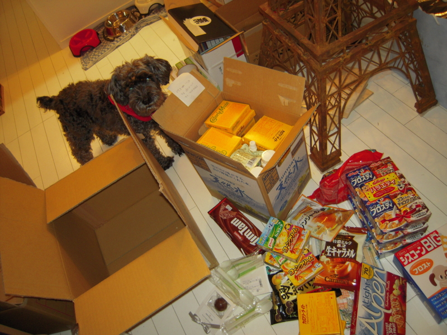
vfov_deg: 49.7
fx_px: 362
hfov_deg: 63.4
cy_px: 168
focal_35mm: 28
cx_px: 224
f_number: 2.7
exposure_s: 1/20
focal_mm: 5
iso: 200
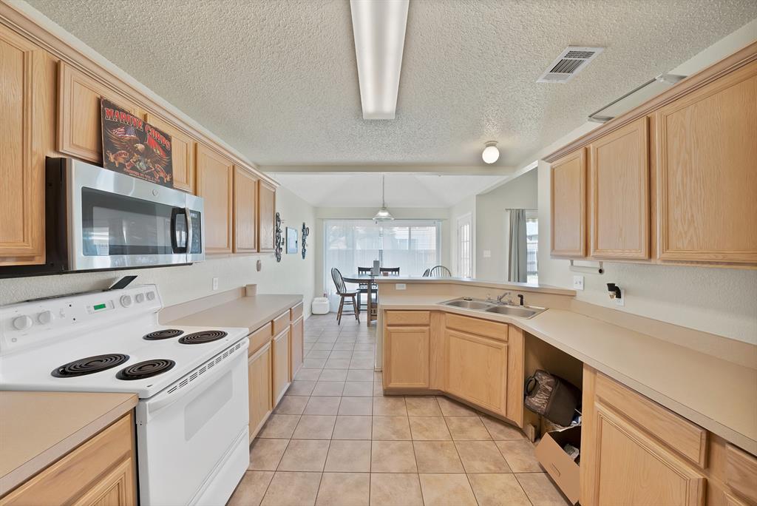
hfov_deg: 112.6
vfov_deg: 90.1
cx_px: 378
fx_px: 252
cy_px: 253
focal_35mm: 12
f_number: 9
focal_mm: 12
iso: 640
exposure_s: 1/4
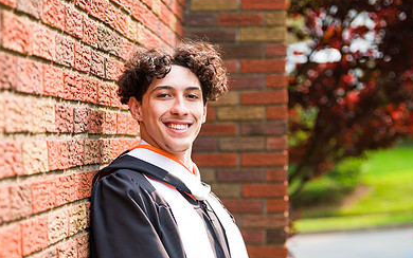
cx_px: 150
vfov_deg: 12.3
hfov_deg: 19.6
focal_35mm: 106
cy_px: 176
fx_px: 1193
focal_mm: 70
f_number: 3.2
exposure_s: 1/400
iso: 200
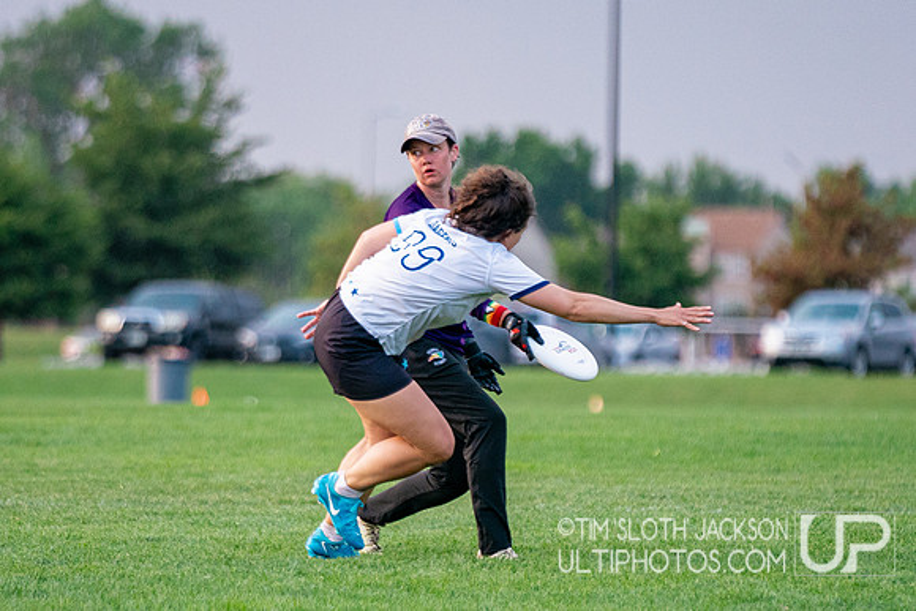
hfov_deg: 5.3
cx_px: 419
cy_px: 326
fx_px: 9841
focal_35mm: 387
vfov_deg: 3.6
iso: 1250
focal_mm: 200
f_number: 2.8
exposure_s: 1/2500
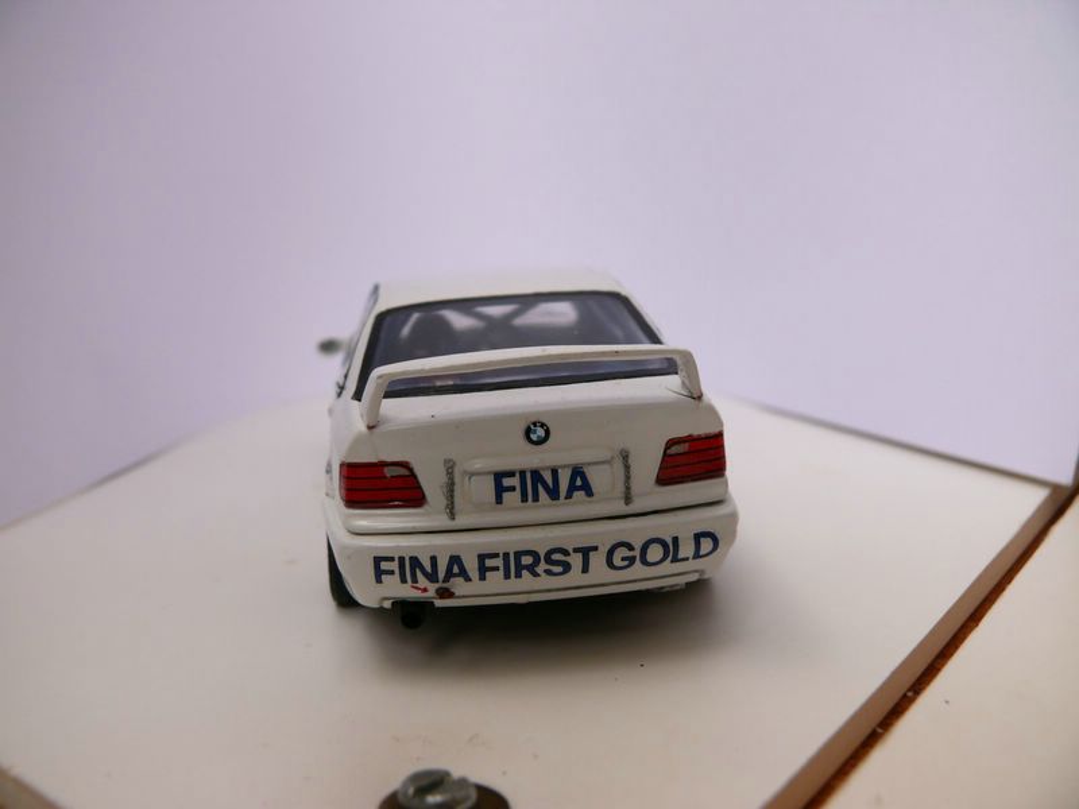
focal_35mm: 35
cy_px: 404
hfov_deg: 52.6
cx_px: 540
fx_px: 1091
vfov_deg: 40.7
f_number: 3.6
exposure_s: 1/60
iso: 100
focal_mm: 7.4
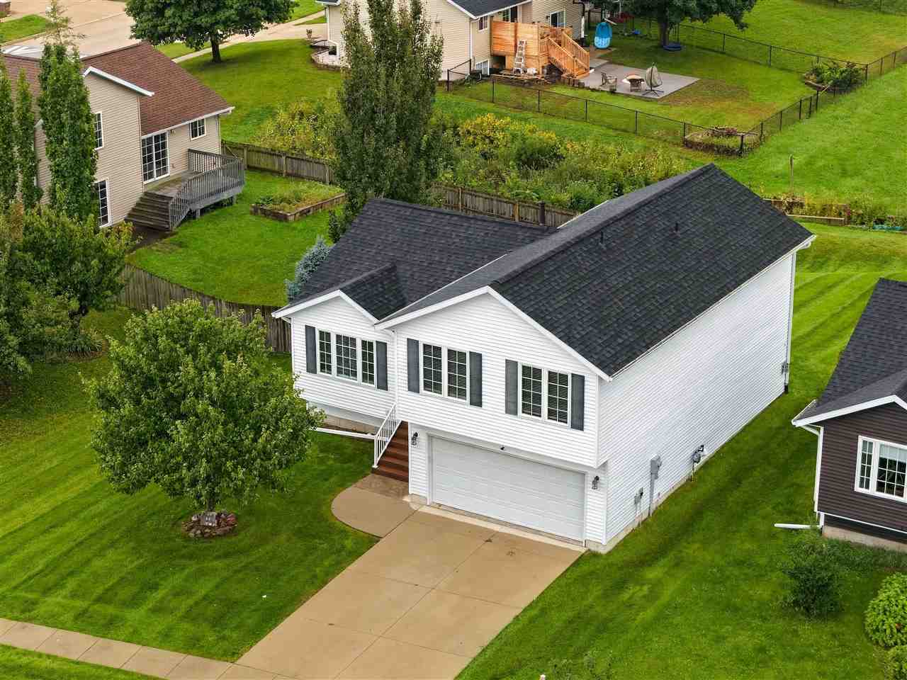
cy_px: 340
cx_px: 454
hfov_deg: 27.8
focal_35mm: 70
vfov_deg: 21.0
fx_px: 1834
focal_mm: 19.4
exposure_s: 1/160
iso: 125
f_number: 2.8
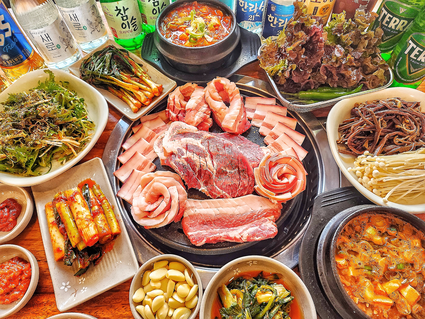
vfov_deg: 58.9
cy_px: 160
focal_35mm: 23
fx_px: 282
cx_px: 212
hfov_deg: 73.9
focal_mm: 6.4
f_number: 1.8
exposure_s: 1/120
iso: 100
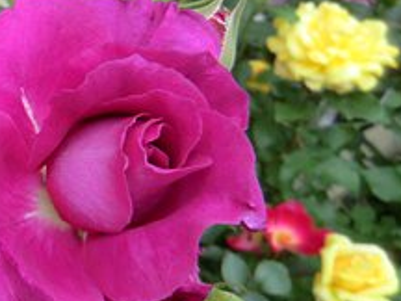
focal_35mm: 57
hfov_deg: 29.6
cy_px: 102
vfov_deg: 25.5
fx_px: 660
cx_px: -65
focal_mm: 4.3
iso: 64
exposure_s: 1/125
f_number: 3.2
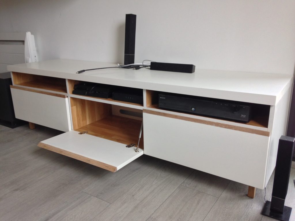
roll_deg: +2.1
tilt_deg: -19.8
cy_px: 110
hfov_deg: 55.4
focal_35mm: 33
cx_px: 148
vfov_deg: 42.9
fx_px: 281
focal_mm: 4.12
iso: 64
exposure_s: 1/60
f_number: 2.4
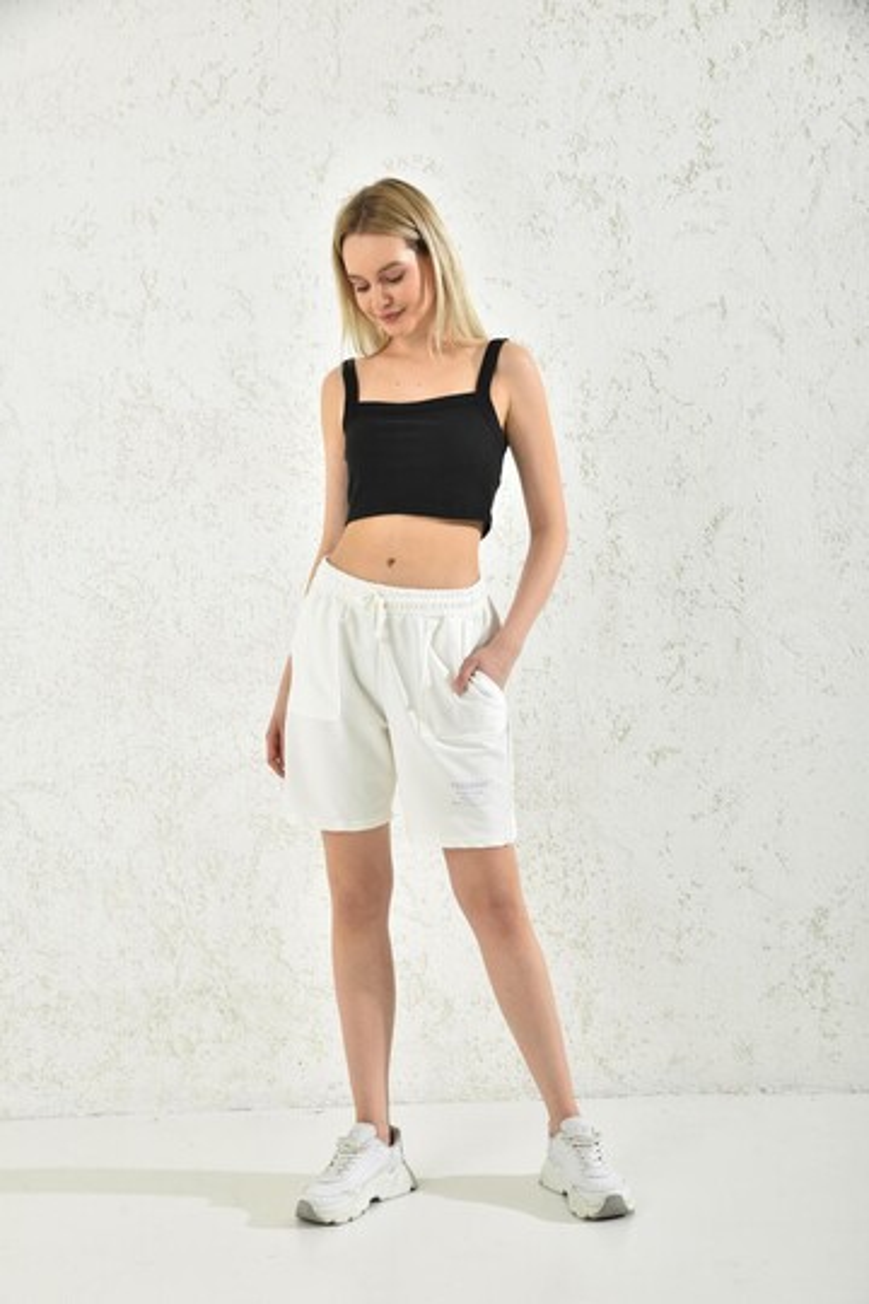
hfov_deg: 26.0
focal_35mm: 52
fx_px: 1883
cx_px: 434
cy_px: 652
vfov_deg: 38.2
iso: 100
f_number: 7.1
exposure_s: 1/160
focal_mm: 52
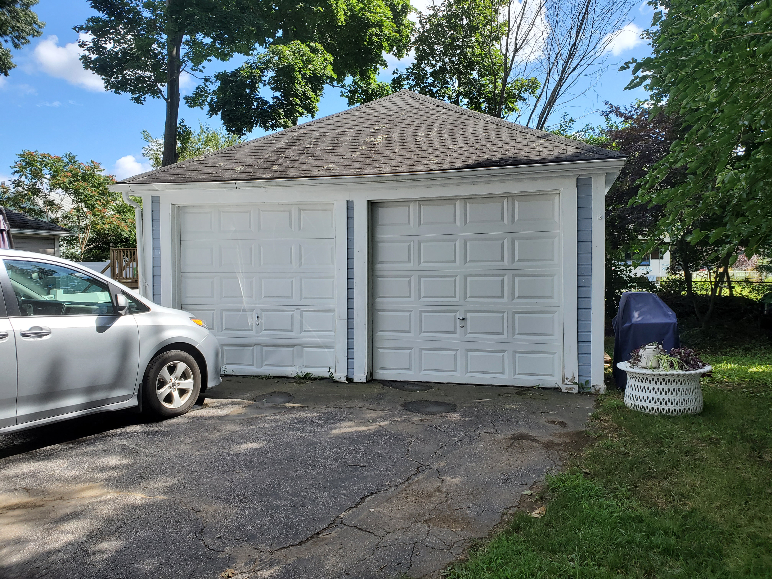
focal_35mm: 26
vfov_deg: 53.1
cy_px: 290
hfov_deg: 67.3
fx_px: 580
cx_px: 386
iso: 50
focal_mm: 4.3
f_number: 2.4
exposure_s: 1/894
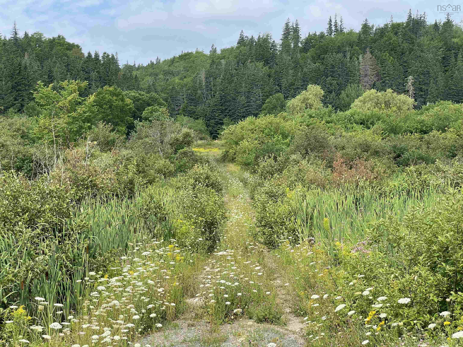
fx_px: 696
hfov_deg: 36.8
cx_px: 232
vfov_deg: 28.0
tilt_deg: -1.1
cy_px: 174
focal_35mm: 52
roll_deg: +1.7
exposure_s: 1/1020
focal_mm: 6
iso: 25
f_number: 2
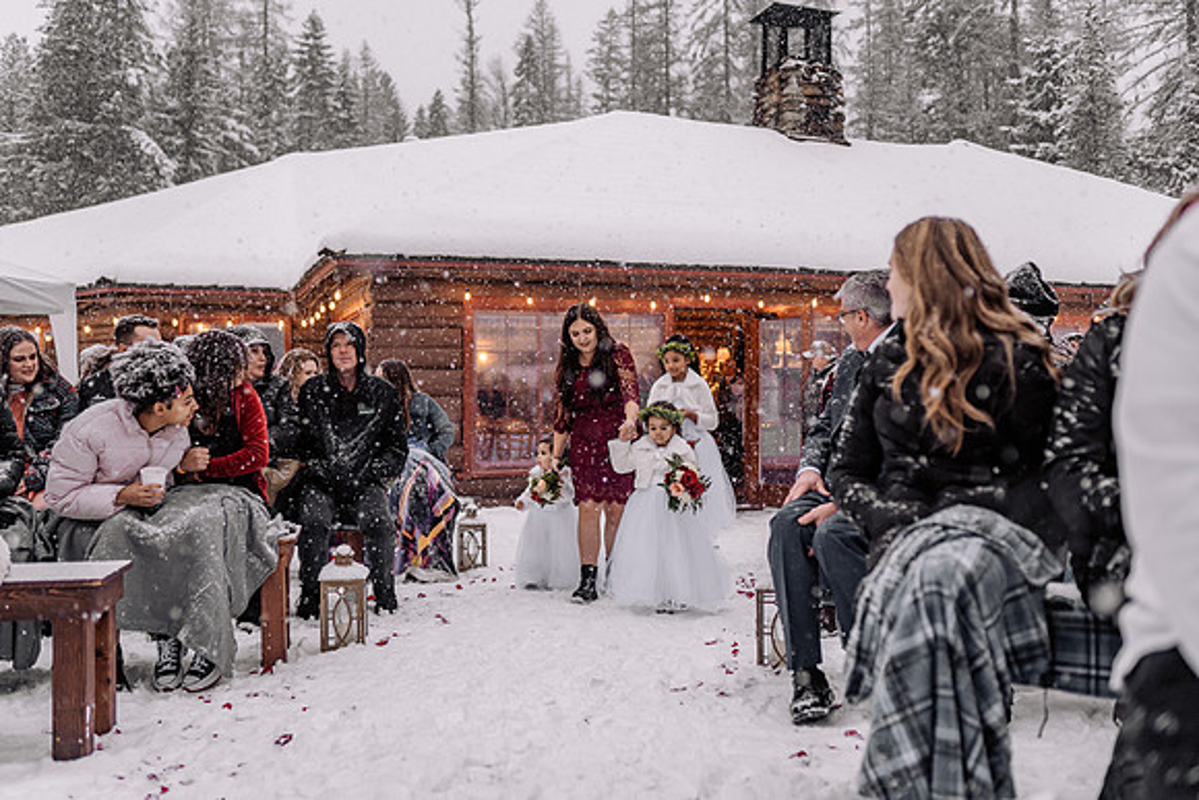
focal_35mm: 35
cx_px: 600
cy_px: 400
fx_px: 1166
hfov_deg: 54.4
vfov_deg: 37.9
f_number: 2
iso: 200
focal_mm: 35
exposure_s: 1/250
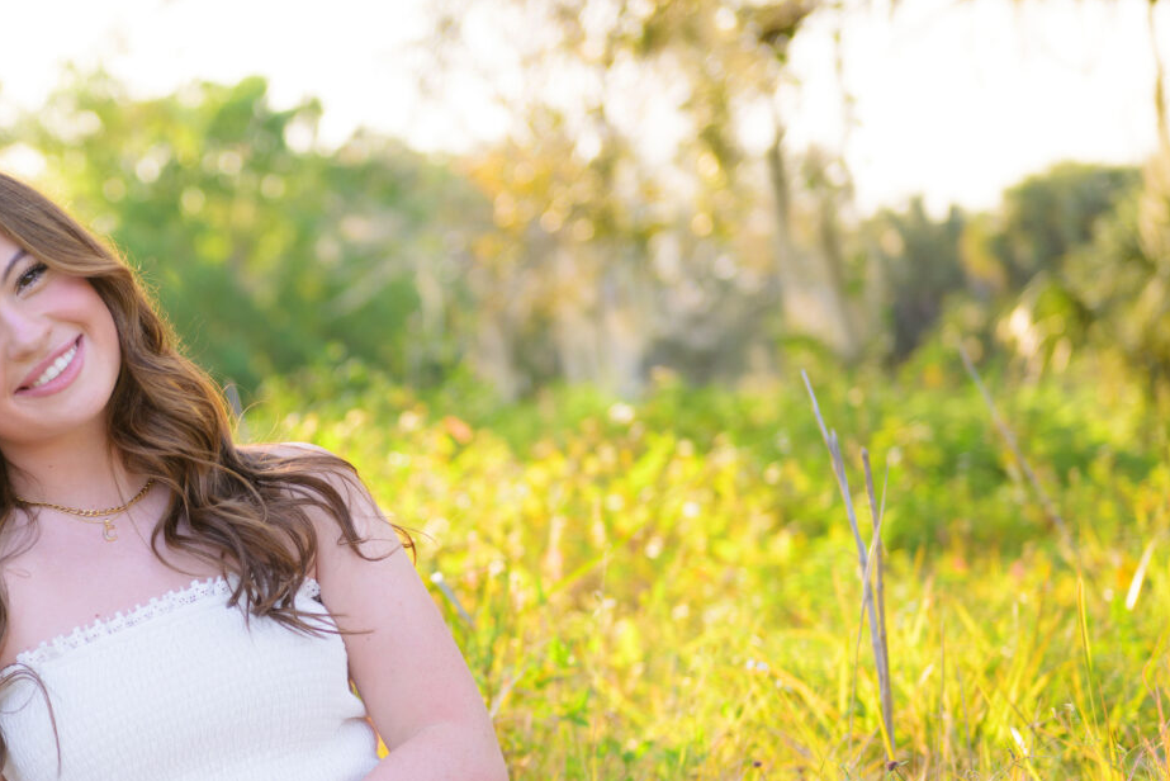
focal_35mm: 104
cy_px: 542
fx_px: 3381
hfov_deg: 19.4
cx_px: 179
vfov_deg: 13.1
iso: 250
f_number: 3.2
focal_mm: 60
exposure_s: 1/500
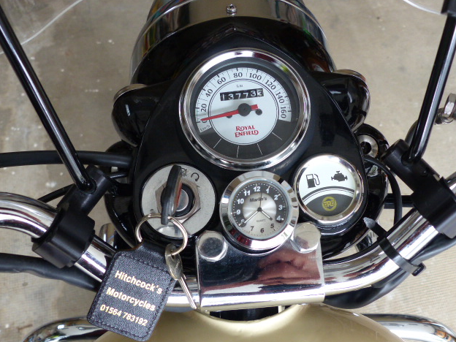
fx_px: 527
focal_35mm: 40
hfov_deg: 46.8
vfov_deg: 36.0
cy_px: 172
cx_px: 232
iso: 320
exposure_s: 1/60
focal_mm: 6.8
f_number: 2.8
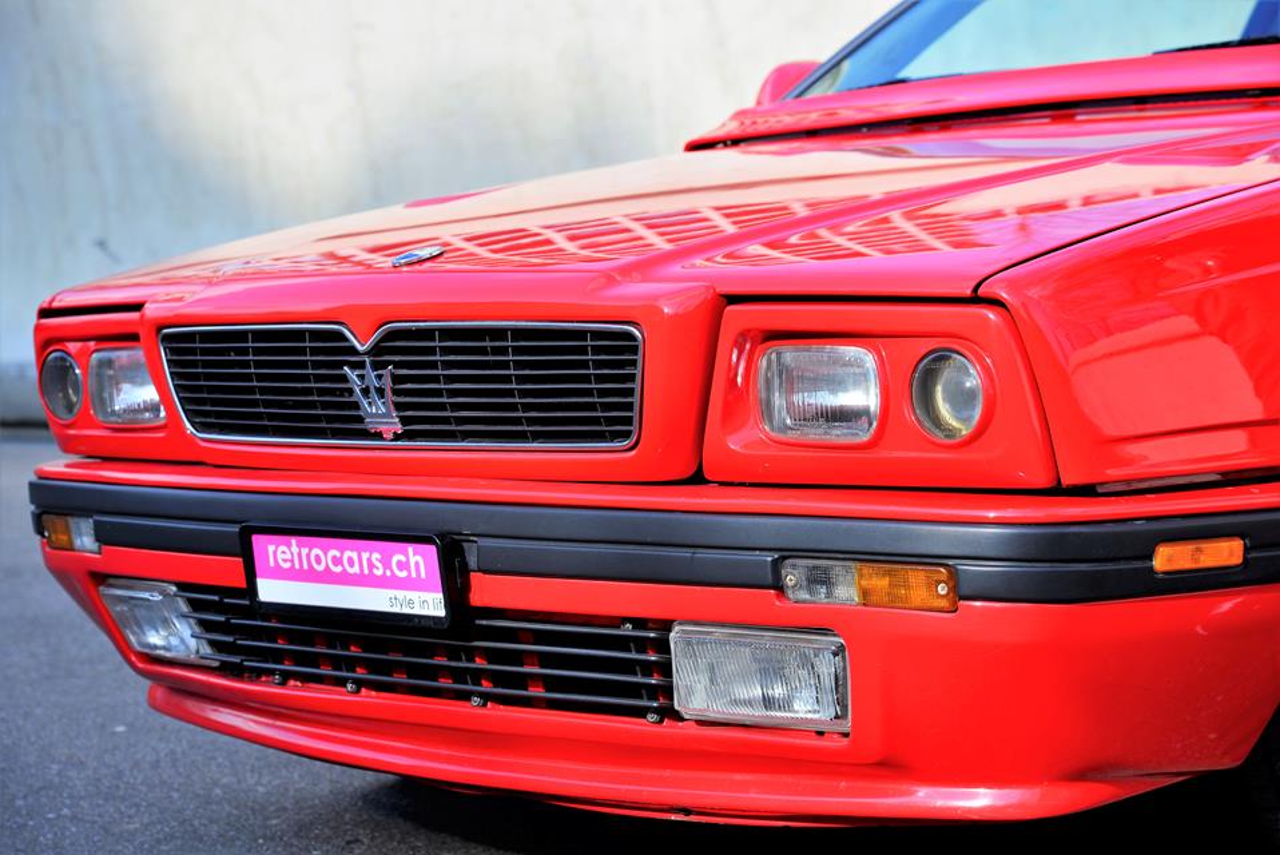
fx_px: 3273
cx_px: 640
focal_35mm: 92
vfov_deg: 14.9
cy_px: 428
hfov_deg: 22.1
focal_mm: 92
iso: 100
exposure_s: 1/160
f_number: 7.1
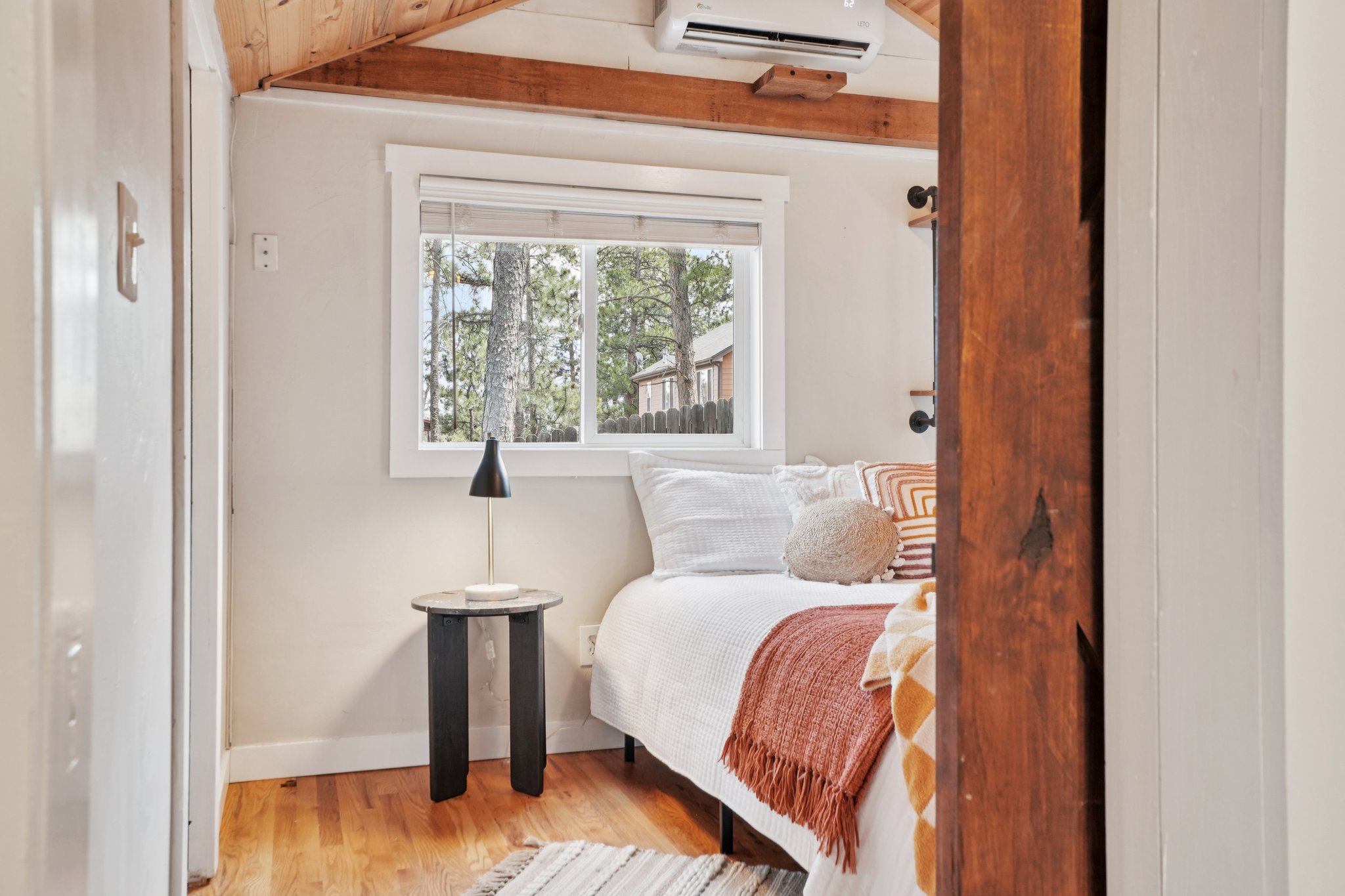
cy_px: 448
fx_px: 1121
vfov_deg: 43.6
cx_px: 672
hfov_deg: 61.9
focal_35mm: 30
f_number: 8
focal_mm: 20
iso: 500
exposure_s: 1/30
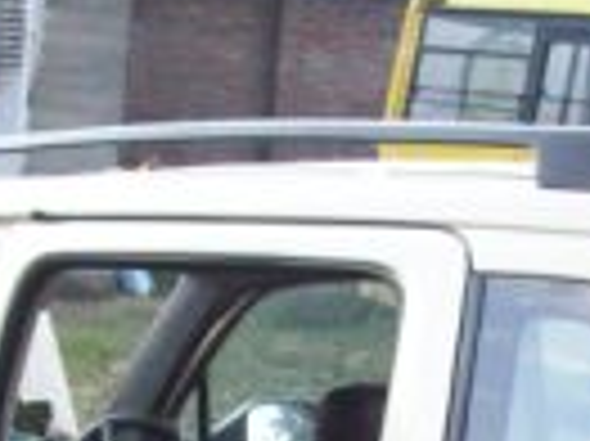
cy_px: 702
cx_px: 297
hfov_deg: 16.0
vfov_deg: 11.4
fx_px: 2095
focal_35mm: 123
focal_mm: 6
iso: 224
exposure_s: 1/128
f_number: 2.7
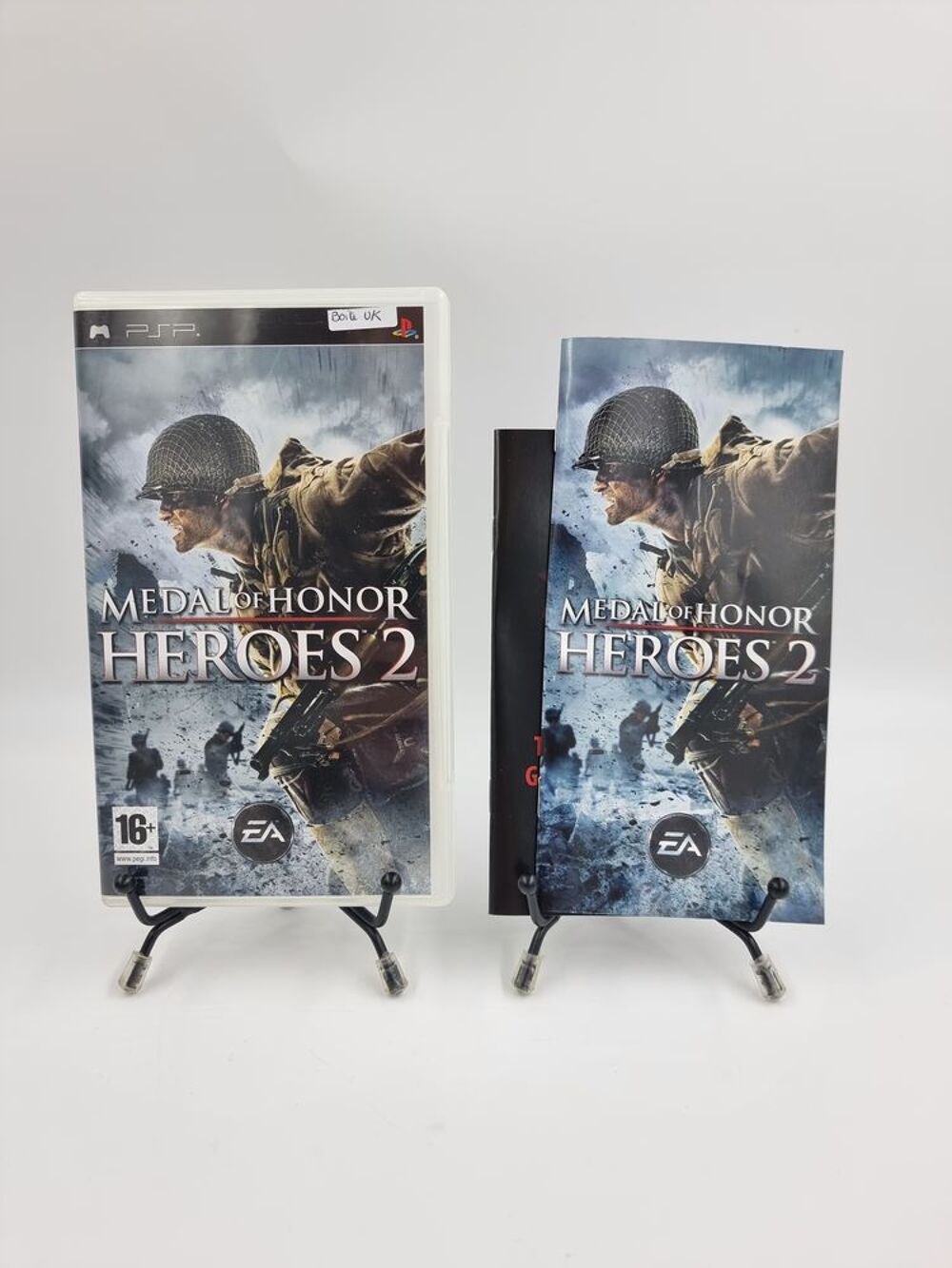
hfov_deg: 56.8
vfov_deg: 71.6
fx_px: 880
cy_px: 634
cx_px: 476
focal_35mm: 24
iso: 50
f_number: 1.8
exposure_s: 1/120
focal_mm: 6.7
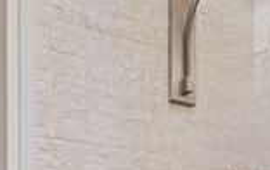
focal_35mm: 82
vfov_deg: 14.7
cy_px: 269
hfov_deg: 25.2
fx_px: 604
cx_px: 143
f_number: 8
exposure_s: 1/1.25
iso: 400
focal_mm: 14
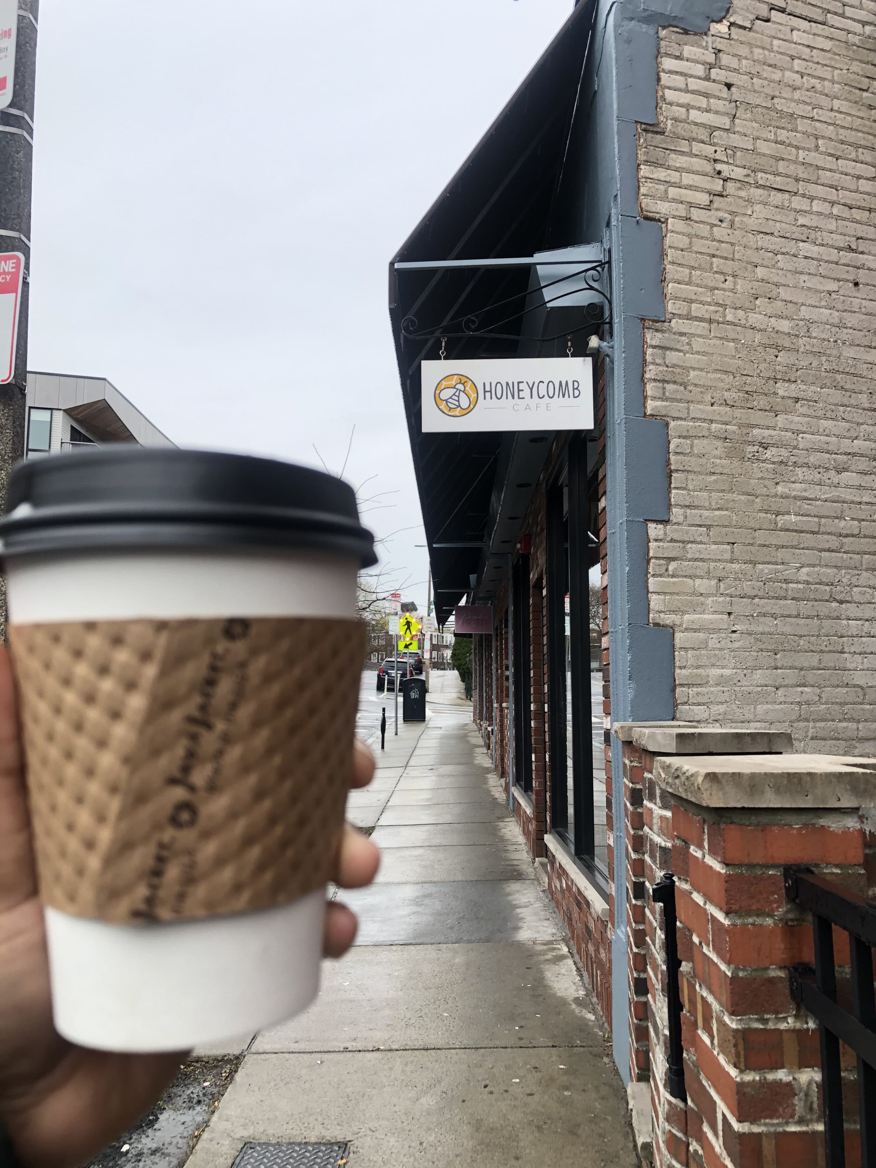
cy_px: 584
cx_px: 438
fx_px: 945
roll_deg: +0.3
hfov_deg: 49.7
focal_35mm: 28
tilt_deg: +8.2
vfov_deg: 63.4
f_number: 1.8
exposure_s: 1/120
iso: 40
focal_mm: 3.99
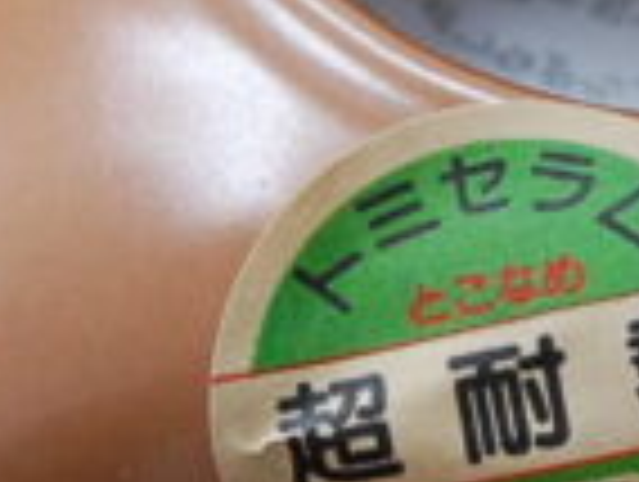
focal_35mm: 394
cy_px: 264
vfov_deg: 3.8
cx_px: 585
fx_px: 7285
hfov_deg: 5.0
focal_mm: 38
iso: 560
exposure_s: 1/30
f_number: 4.8
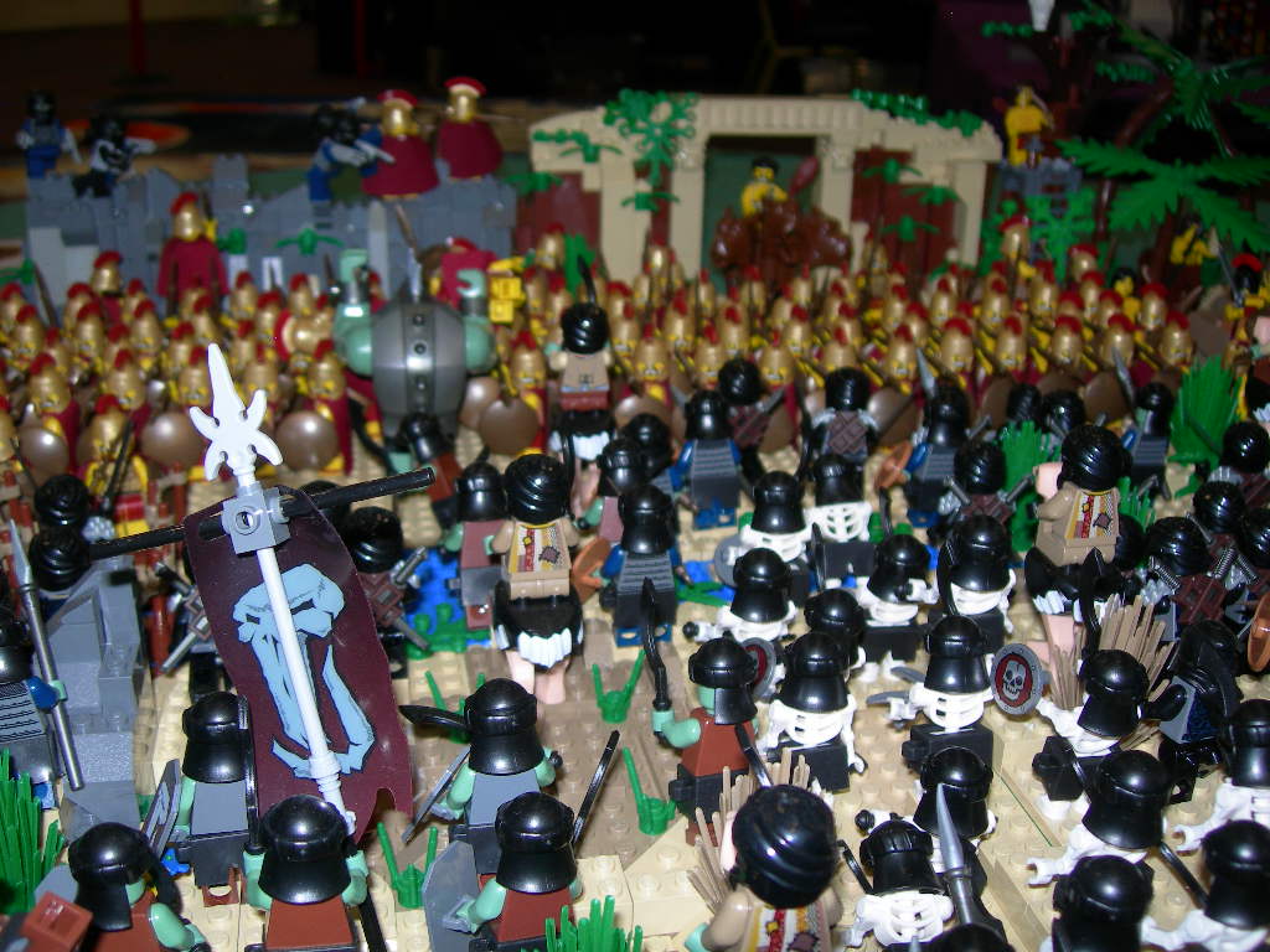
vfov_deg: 37.7
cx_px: 635
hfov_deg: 49.0
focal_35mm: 38
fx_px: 1394
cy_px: 476
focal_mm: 7.8
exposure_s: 1/60.1
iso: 50
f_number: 2.8
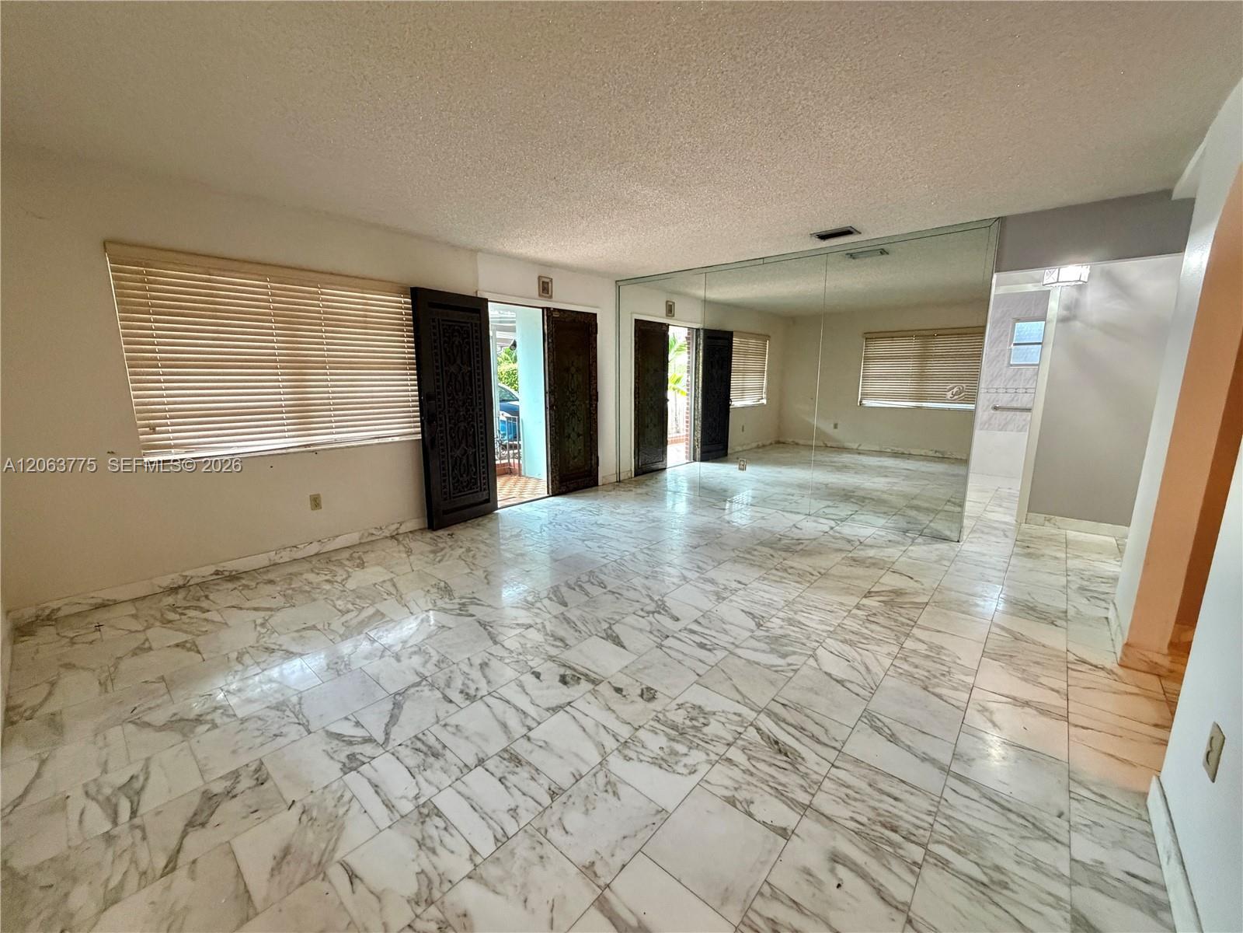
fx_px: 503
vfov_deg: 85.7
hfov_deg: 102.1
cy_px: 466
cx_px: 622
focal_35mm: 14
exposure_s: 1/60
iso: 640
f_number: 2.2
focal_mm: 2.22
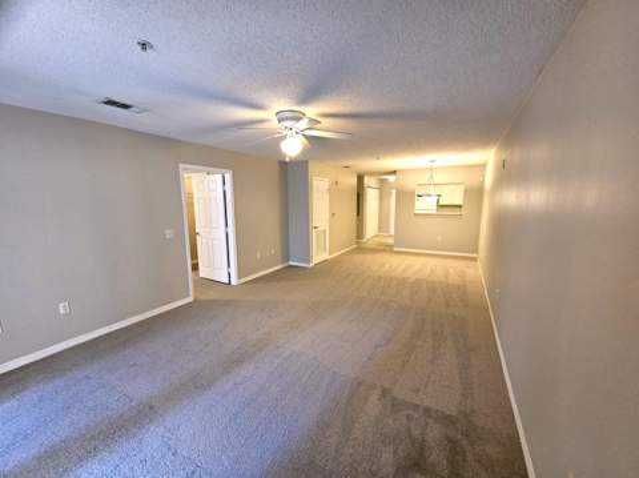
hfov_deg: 106.2
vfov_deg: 89.8
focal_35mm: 13
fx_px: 240
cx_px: 320
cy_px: 239
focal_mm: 2.2
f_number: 2.2
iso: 320
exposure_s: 1/30
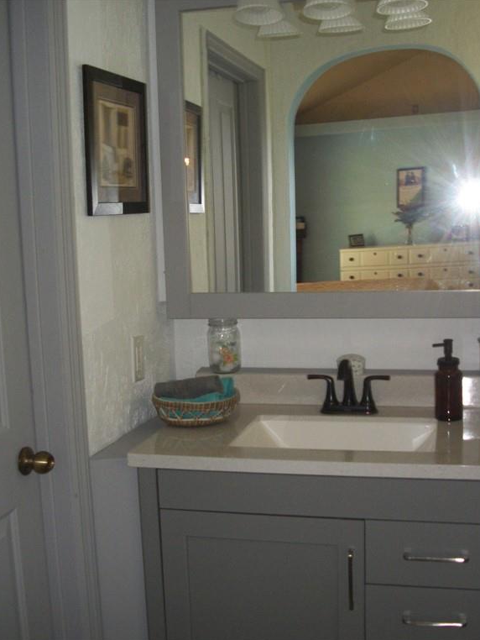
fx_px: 795
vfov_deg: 43.8
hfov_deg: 33.6
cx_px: 263
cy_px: 321
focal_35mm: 43
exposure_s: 1/30
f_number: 2.9
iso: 160
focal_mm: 5.7
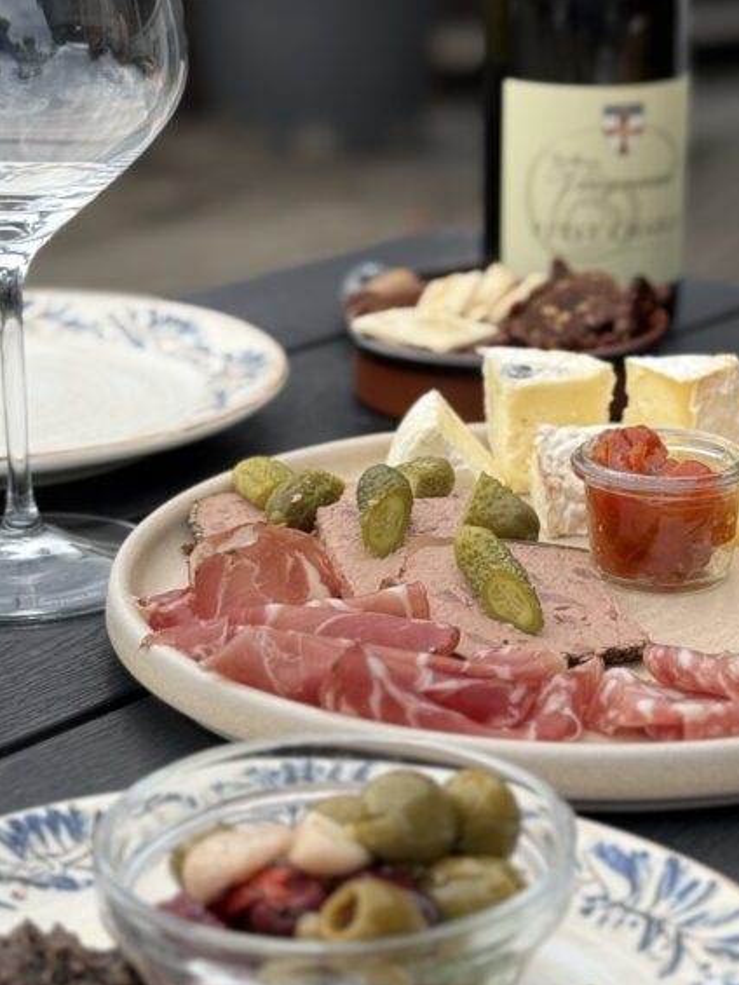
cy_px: 387
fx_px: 2475
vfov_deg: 22.5
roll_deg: -1.2
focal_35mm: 87
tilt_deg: -14.9
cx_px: 528
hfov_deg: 16.9
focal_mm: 6.76
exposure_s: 1/1330
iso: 64
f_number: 1.78
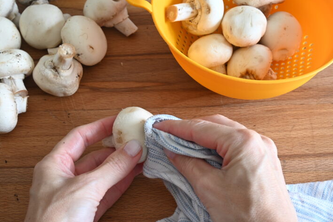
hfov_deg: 35.6
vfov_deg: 24.2
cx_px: 169
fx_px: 518
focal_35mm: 56
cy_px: 112
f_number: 9
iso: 200
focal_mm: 37
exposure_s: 1/8
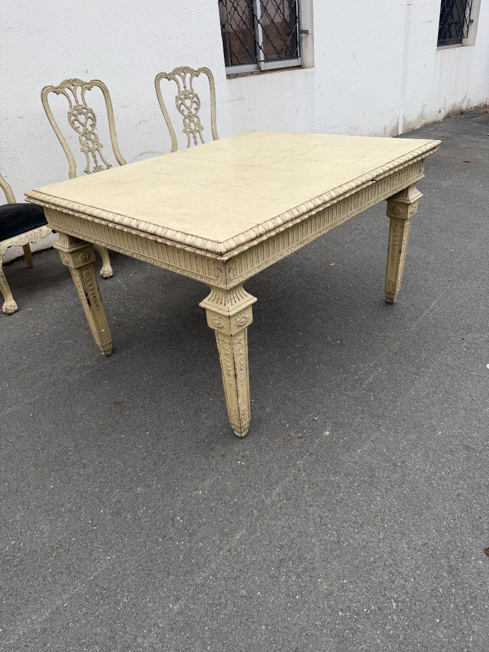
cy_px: 326
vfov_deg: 71.6
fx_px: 452
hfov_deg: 56.8
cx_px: 244
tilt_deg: -29.1
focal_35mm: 24
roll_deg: +4.6
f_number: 1.78
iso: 80
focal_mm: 6.76
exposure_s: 1/121
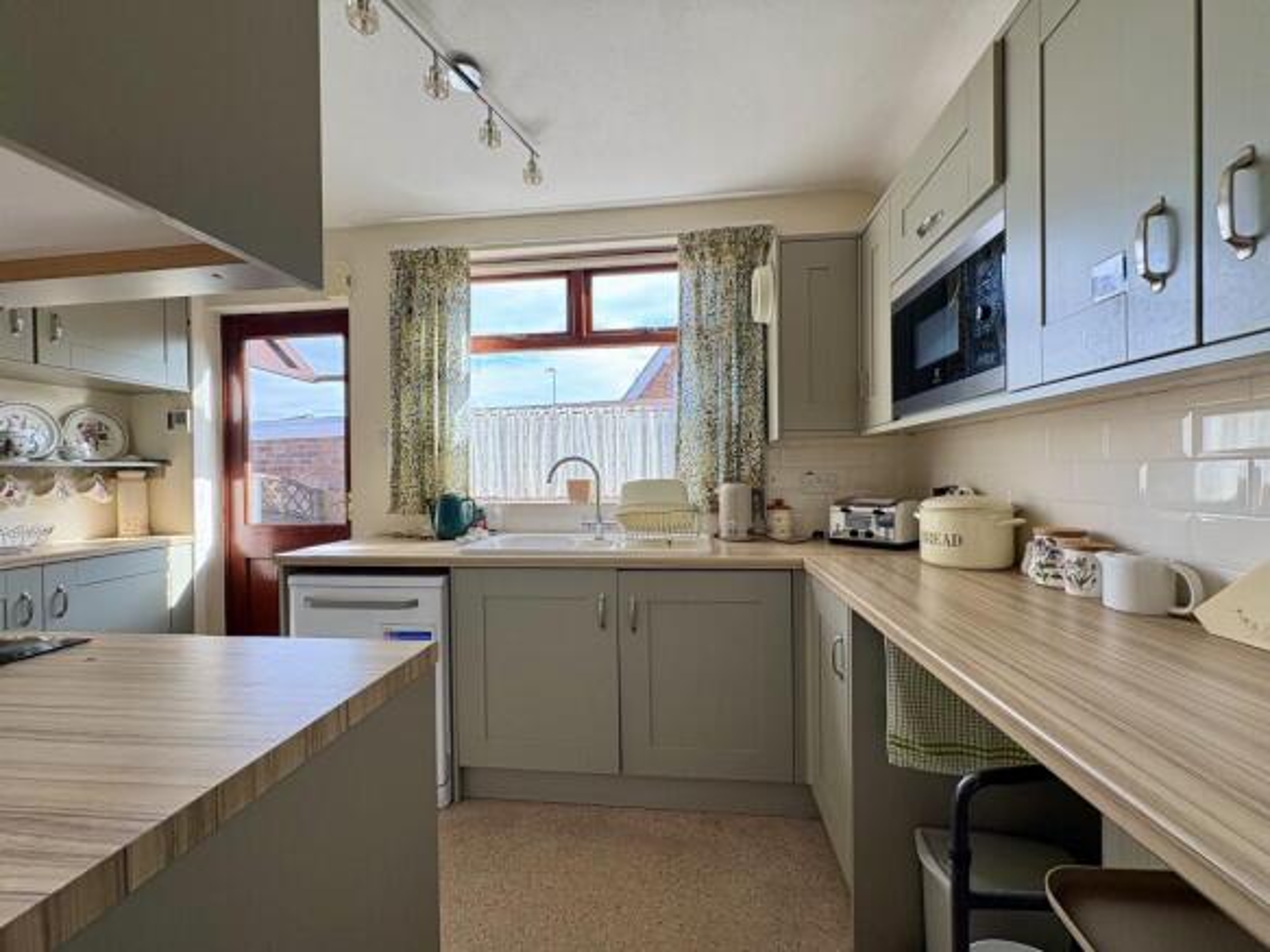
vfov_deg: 85.7
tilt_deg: +0.0
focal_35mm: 14
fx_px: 514
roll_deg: +1.0
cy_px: 476
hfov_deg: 102.1
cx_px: 635
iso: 125
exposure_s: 1/123
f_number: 2.2
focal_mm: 2.22
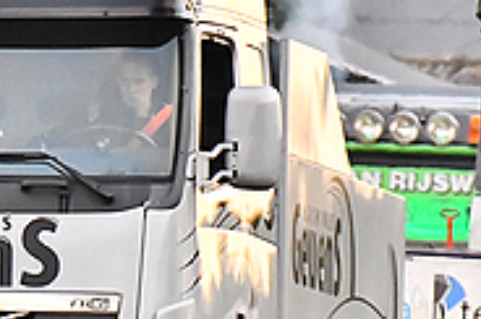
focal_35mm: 1567
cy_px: 263
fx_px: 20900
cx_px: -65
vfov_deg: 0.9
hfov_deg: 1.3
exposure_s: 1/400
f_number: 5.6
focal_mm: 240
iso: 4000
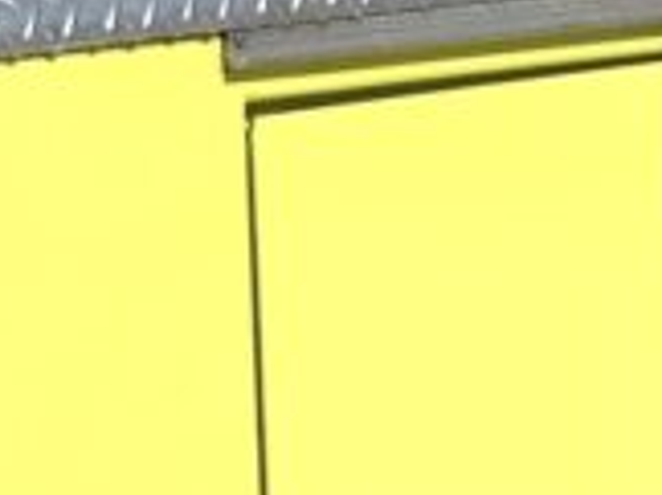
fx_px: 4545
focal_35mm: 238
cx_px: -49
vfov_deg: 6.0
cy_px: -544
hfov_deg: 8.3
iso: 25
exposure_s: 1/2146
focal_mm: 3.3
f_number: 2.4
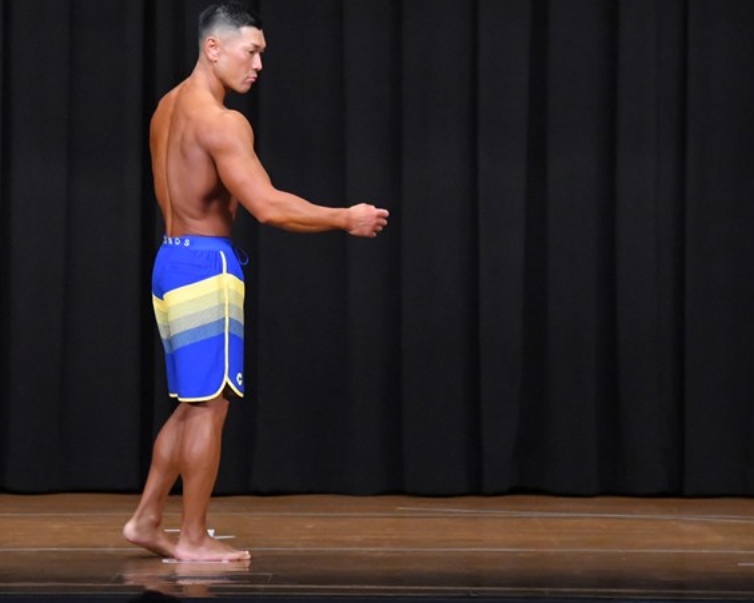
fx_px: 6226
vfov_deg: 5.5
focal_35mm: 279
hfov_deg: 6.9
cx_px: 280
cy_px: 304
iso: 8000
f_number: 5.6
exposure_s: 1/400
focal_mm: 145
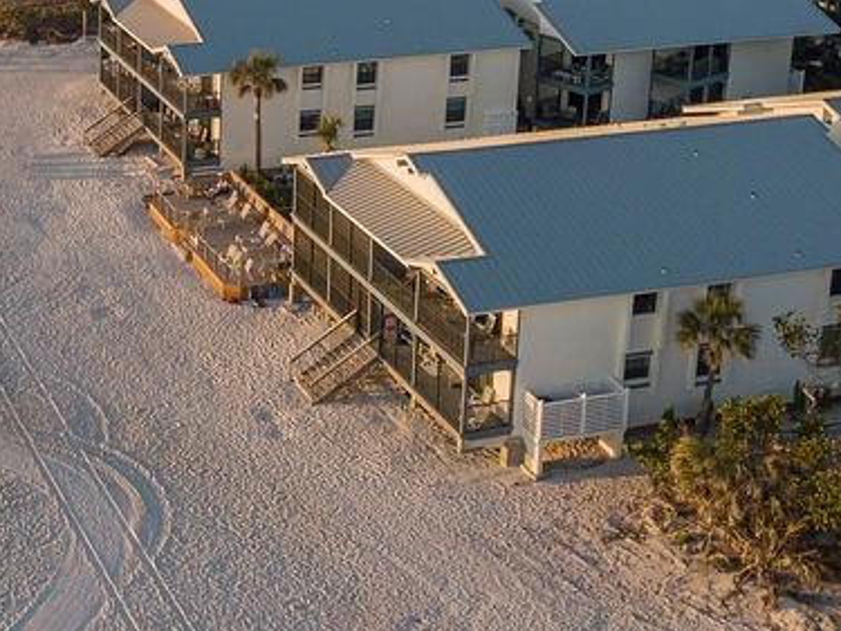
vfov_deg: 20.2
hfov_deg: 26.8
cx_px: 141
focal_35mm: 71
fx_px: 1724
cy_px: 35
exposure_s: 1/25
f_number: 2.2
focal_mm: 4.73
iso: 155
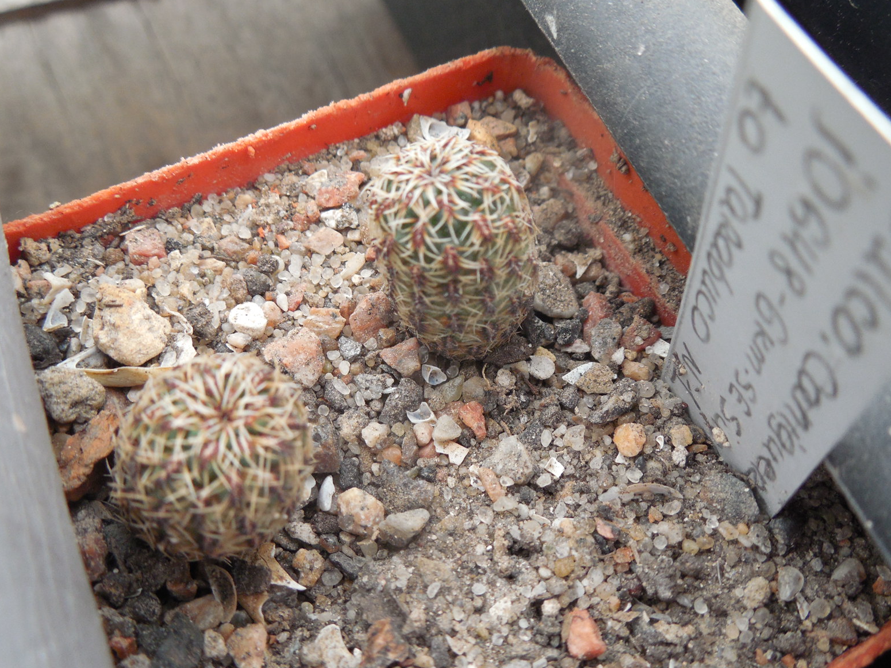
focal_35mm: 32
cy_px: 343
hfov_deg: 56.8
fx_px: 824
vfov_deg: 44.2
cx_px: 443
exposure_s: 1/30
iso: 250
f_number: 3.6
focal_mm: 5.6
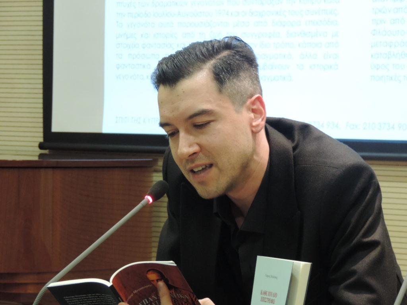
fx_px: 2352
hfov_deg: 9.9
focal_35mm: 200
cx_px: 204
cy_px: 152
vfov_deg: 7.4
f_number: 4.6
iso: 800
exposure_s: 1/20
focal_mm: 35.6
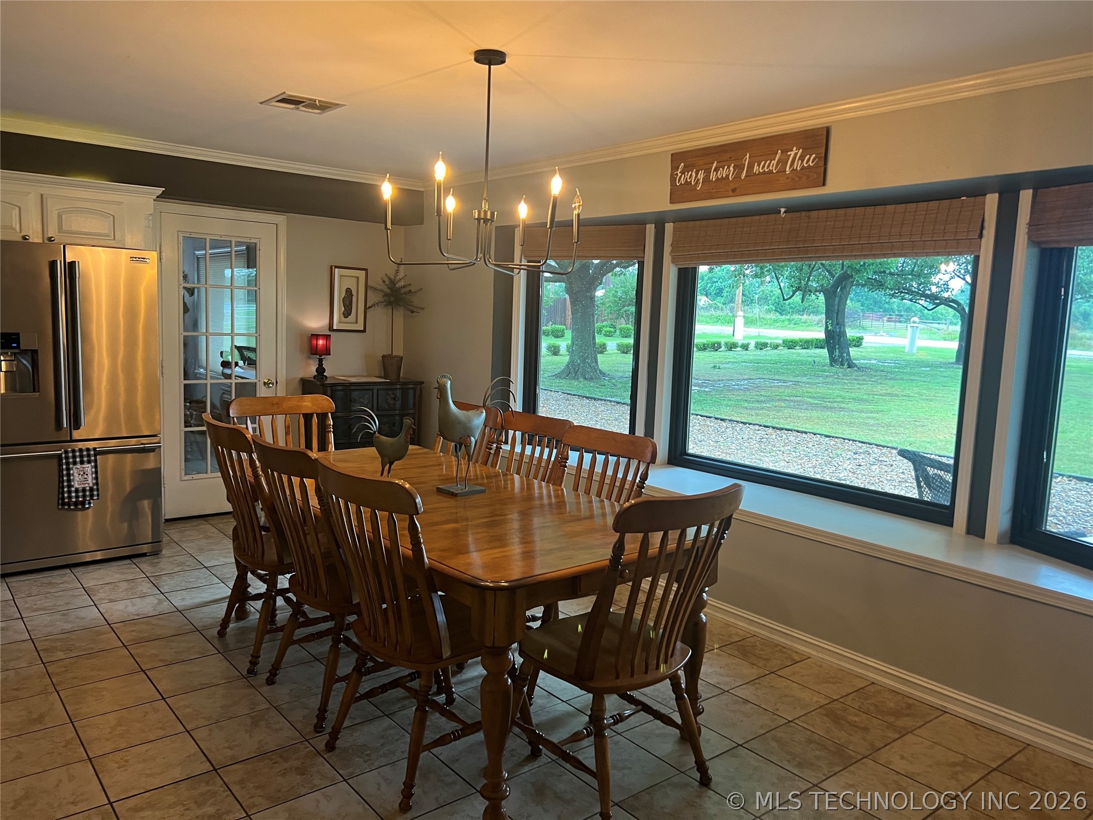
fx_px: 821
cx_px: 546
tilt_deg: -5.7
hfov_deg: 67.3
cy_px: 410
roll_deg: -1.1
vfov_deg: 53.1
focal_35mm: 26
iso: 160
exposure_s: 1/60
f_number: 1.5
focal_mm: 5.7
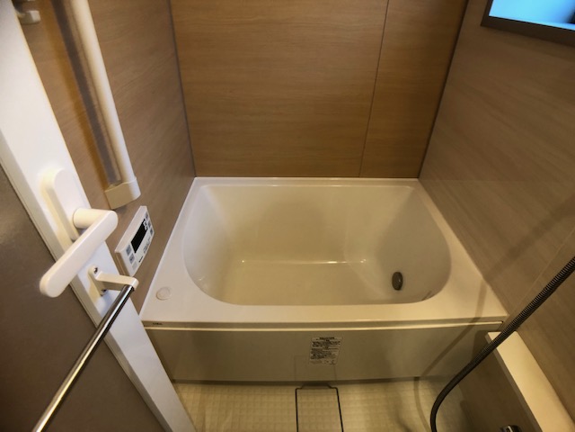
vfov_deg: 49.7
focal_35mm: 28
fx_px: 465
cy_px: 216
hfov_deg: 63.4
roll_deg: +1.1
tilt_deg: -36.2
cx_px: 288
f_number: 1.8
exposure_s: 1/17
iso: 64
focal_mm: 3.99
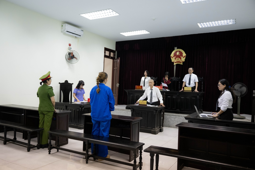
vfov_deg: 43.6
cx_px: 128
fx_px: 212
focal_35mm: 30
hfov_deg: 61.9
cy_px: 85
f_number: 2.8
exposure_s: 1/250
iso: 4000
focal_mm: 30
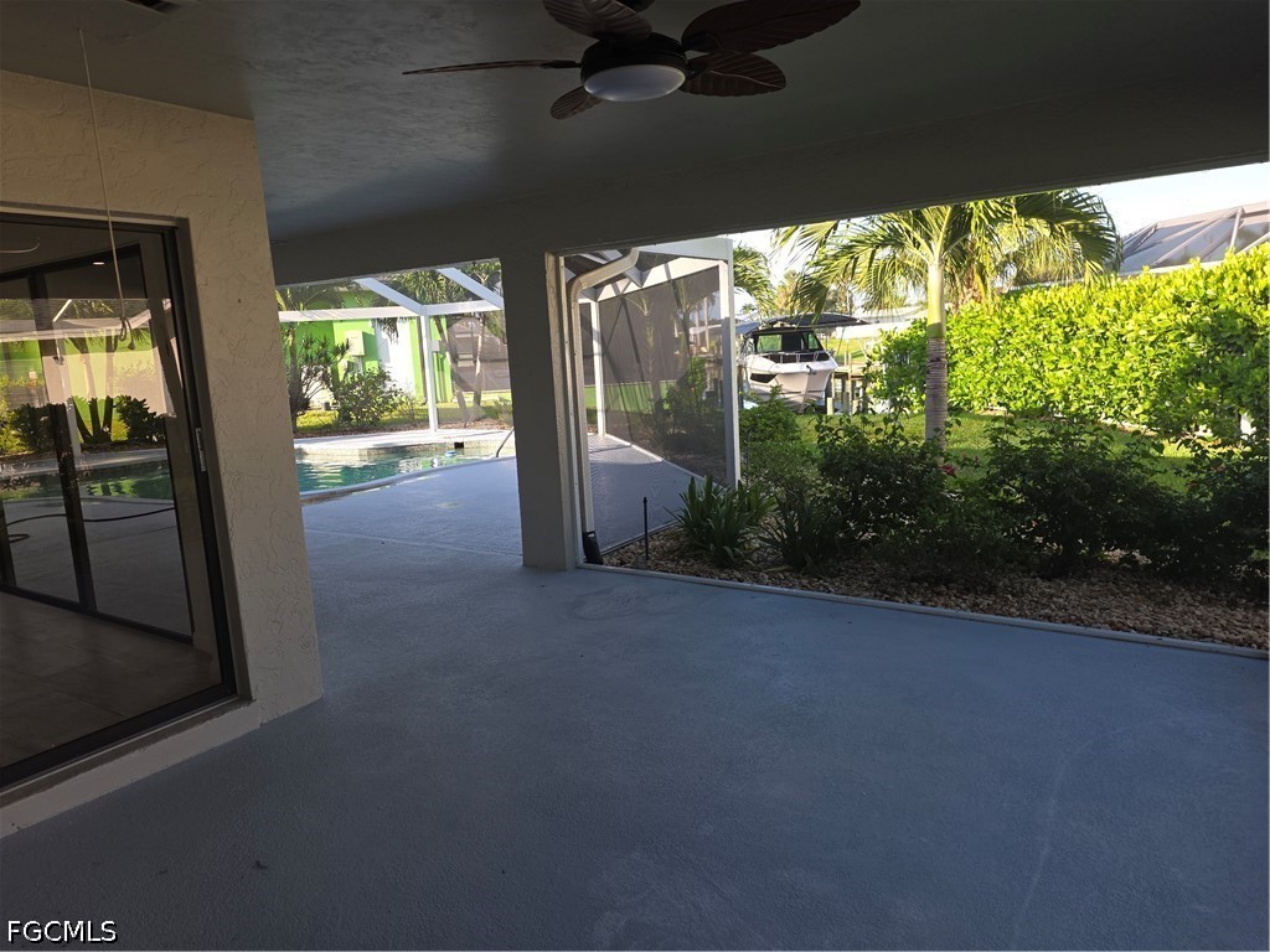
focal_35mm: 23
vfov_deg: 58.9
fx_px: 844
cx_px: 635
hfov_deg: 73.9
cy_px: 476
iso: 12
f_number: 1.7
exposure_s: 1/120
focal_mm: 6.25
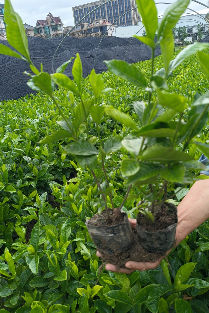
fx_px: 244
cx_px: 114
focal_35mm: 28
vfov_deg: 65.5
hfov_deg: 46.4
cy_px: 155
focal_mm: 4.84
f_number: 1.8
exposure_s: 1/846
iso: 80
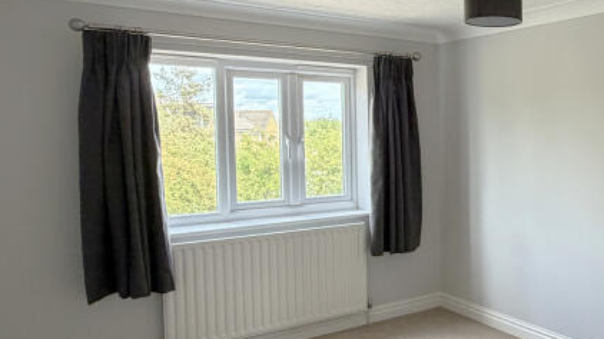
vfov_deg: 32.0
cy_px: 164
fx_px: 592
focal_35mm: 37
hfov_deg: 47.8
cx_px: 557
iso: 200
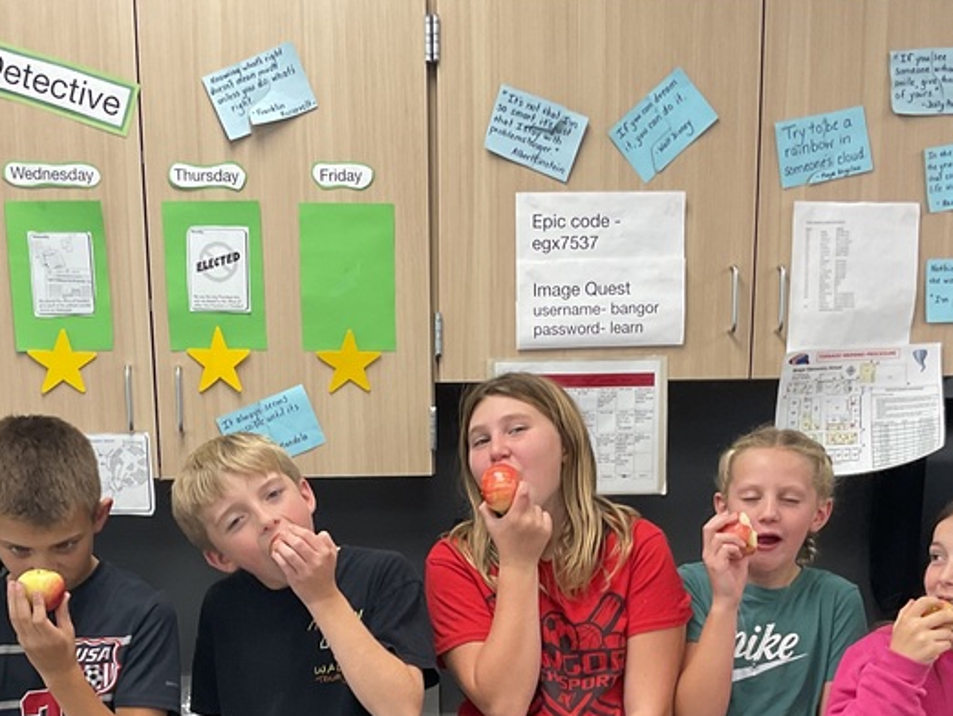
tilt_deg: -12.1
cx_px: 454
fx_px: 1570
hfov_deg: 33.8
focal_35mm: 57
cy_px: 692
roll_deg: -0.6
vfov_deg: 24.6
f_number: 1.8
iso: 64
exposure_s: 1/60
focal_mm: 3
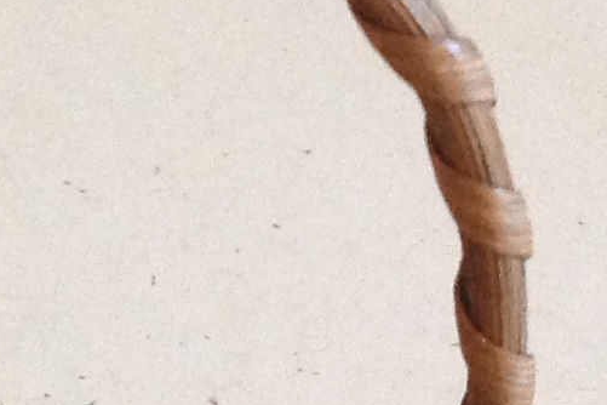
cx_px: 6
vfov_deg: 7.1
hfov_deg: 10.8
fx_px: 3170
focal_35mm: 188
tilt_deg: -45.2
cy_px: 740
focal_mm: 4.28
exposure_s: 1/15
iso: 320
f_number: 2.4
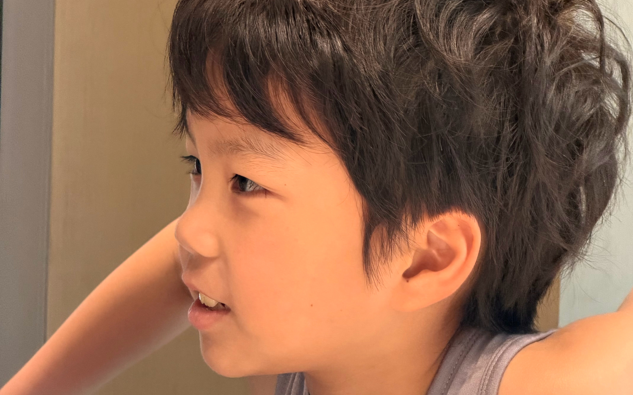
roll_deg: -2.2
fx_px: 2450
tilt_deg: -4.3
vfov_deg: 9.2
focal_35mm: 142
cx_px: 318
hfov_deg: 14.7
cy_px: 266
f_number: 2.8
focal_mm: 16.89
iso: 320
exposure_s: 1/121
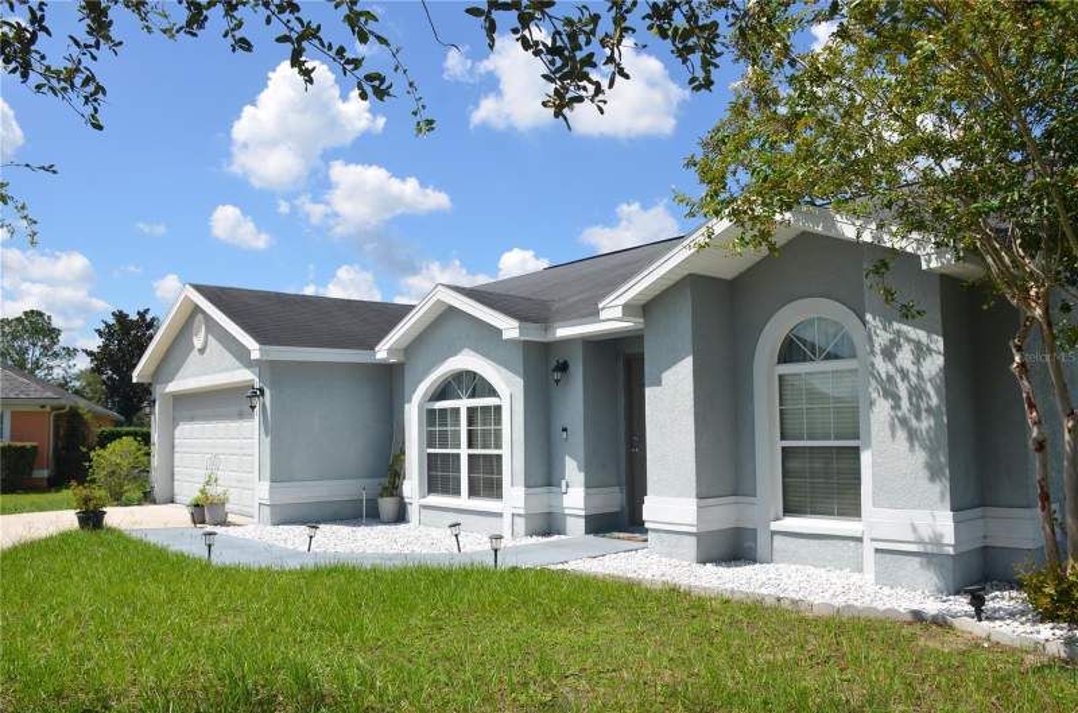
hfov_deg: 67.5
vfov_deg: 47.7
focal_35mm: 27
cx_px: 539
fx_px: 806
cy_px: 356
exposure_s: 1/250
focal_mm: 18
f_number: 8
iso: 100
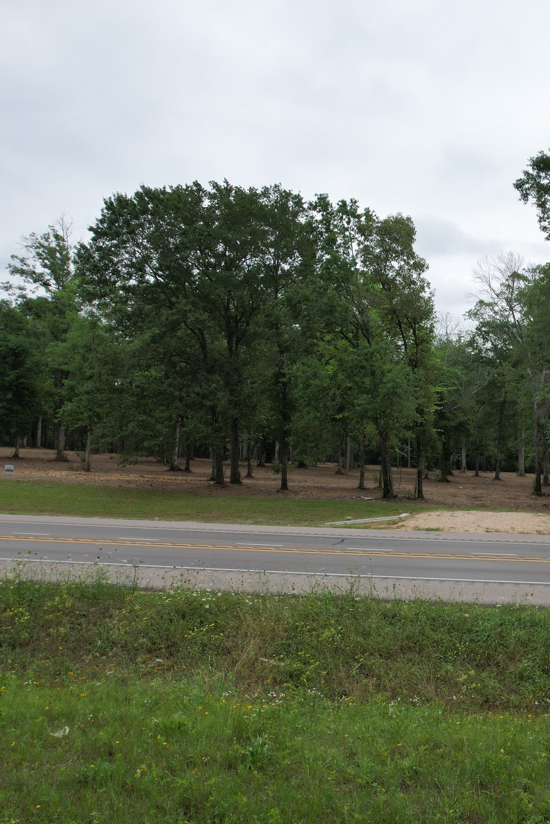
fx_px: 779
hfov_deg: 36.6
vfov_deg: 55.8
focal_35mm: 34
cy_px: 408
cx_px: 491
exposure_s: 1/350
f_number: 2.8
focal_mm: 8.38
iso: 100
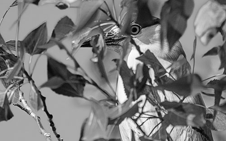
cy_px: 67
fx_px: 7562
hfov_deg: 1.7
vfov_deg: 1.1
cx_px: 113
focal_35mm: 1228
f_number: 13
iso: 3200
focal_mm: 1200
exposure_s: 1/4000
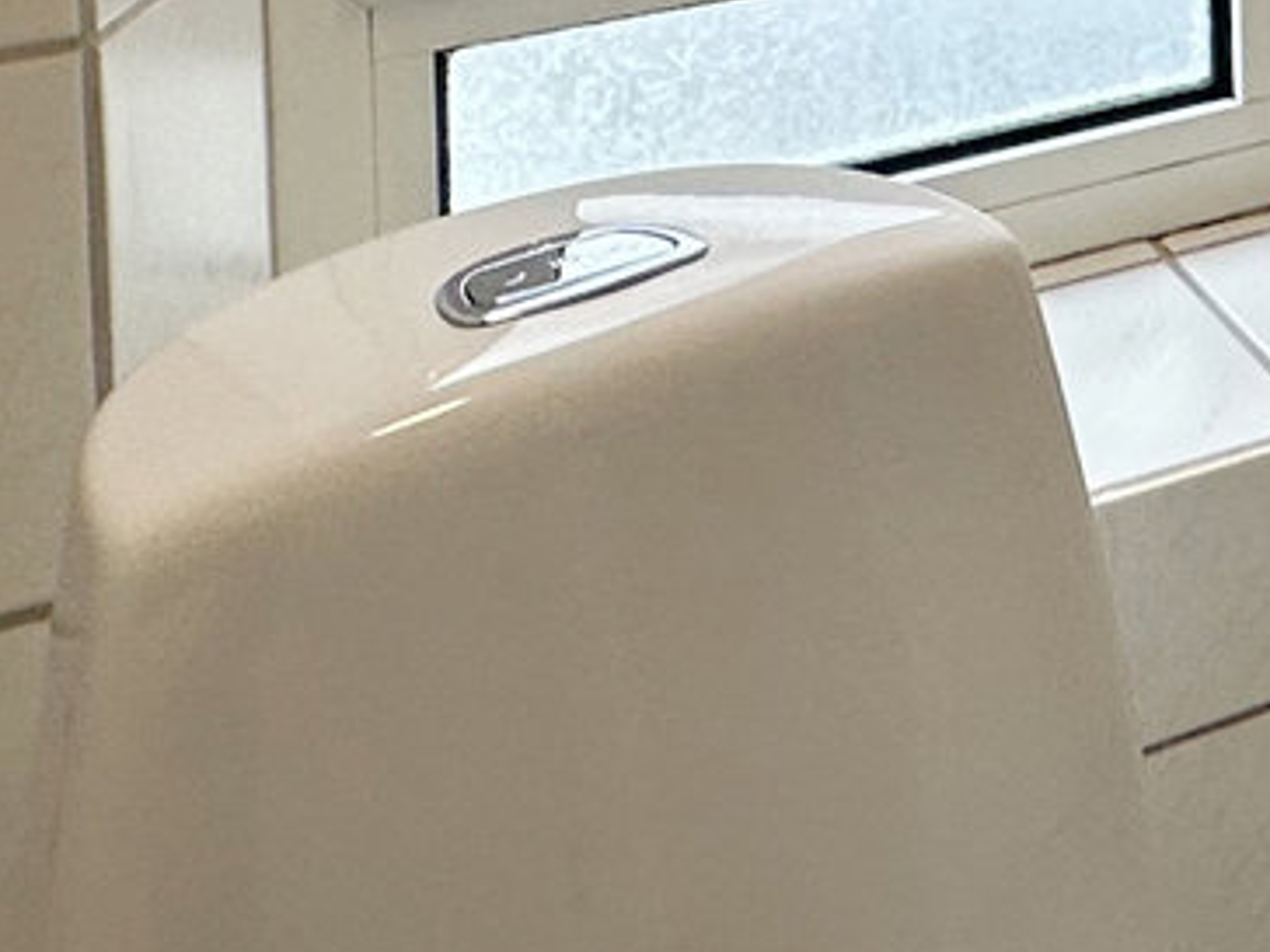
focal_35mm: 77
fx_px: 2825
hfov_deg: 20.3
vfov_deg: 16.2
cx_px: 2090
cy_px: -739
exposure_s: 1/100
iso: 64
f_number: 2.2
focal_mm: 2.22
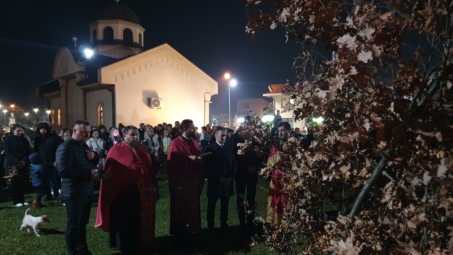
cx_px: 222
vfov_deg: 40.0
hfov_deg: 66.1
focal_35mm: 29
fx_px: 348
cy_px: 152
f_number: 1.5
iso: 640
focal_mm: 4.32
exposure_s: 1/17
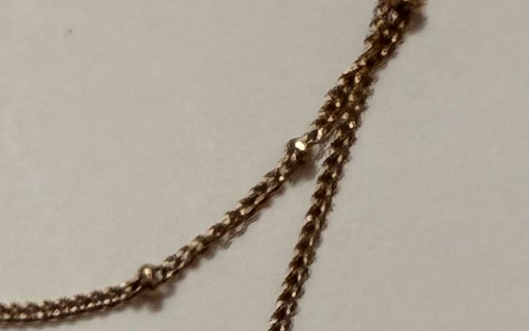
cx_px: 146
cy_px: 458
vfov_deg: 8.2
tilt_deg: -68.5
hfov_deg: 13.3
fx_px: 2263
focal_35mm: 157
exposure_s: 1/100
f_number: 2.2
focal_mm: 2.22
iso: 320
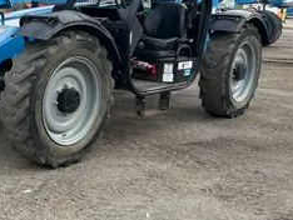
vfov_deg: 24.1
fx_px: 517
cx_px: -20
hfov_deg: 29.0
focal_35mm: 61
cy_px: 107
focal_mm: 5.7
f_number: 1.5
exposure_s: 1/733
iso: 50
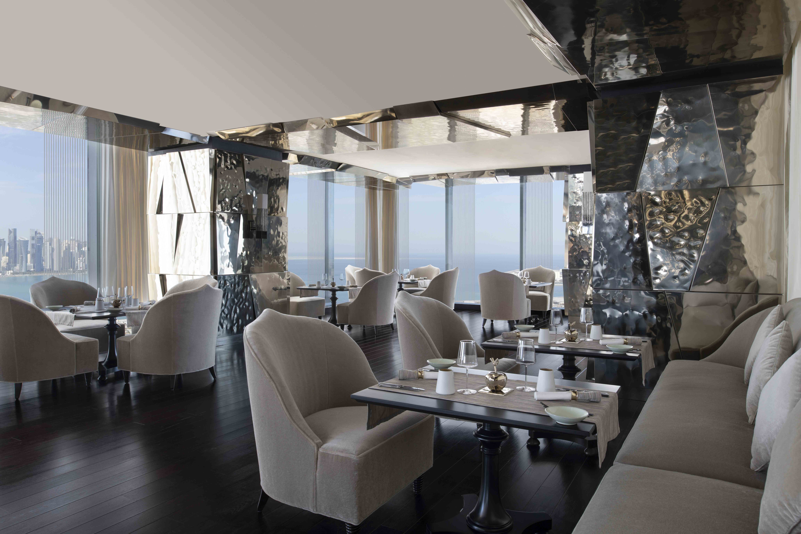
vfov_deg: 53.1
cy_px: 267
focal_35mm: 24
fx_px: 534
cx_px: 400
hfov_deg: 73.7
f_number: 11
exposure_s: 1/1.67
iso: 31
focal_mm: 24
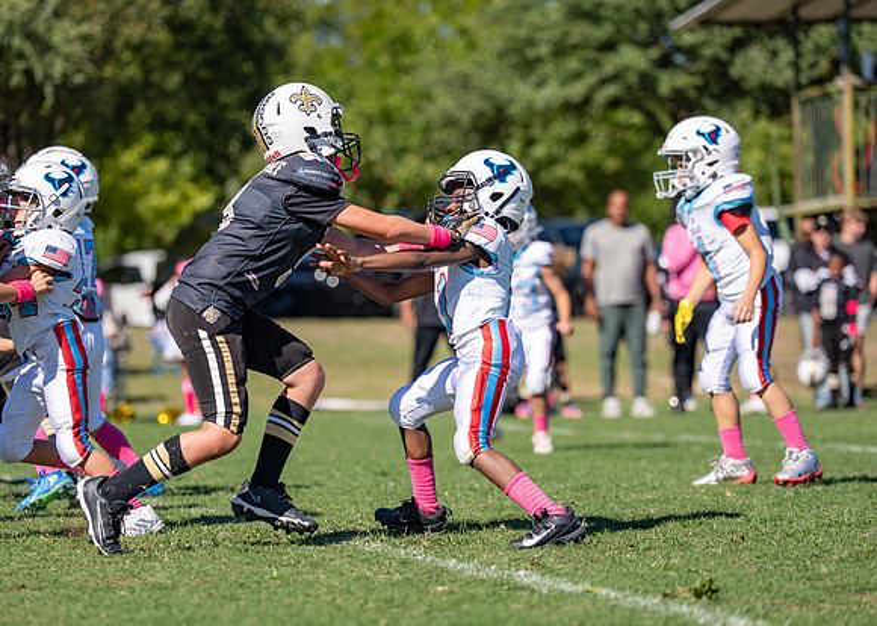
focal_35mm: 169
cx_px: 389
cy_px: 321
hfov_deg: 11.9
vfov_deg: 8.5
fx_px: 4219
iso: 100
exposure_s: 1/2000
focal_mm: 146
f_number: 2.8
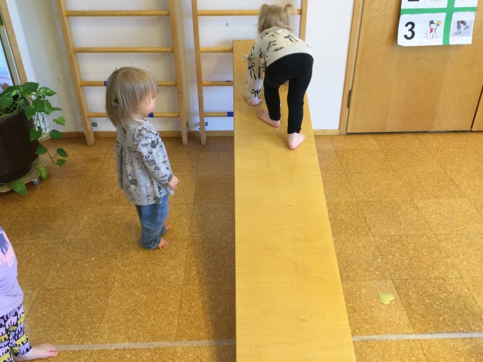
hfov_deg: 56.8
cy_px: 179
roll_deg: -1.8
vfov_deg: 44.1
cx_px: 246
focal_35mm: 32
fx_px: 446
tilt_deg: -31.5
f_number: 2.4
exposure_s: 1/33
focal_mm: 3.3
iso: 125
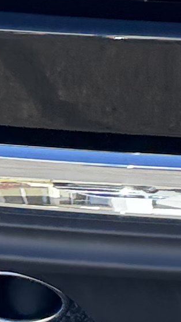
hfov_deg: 5.8
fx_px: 1612
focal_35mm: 189
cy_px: -316
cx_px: 641
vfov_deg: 10.5
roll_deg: +0.0
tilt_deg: -13.8
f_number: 1.78
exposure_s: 1/1060
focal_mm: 6.76
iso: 100
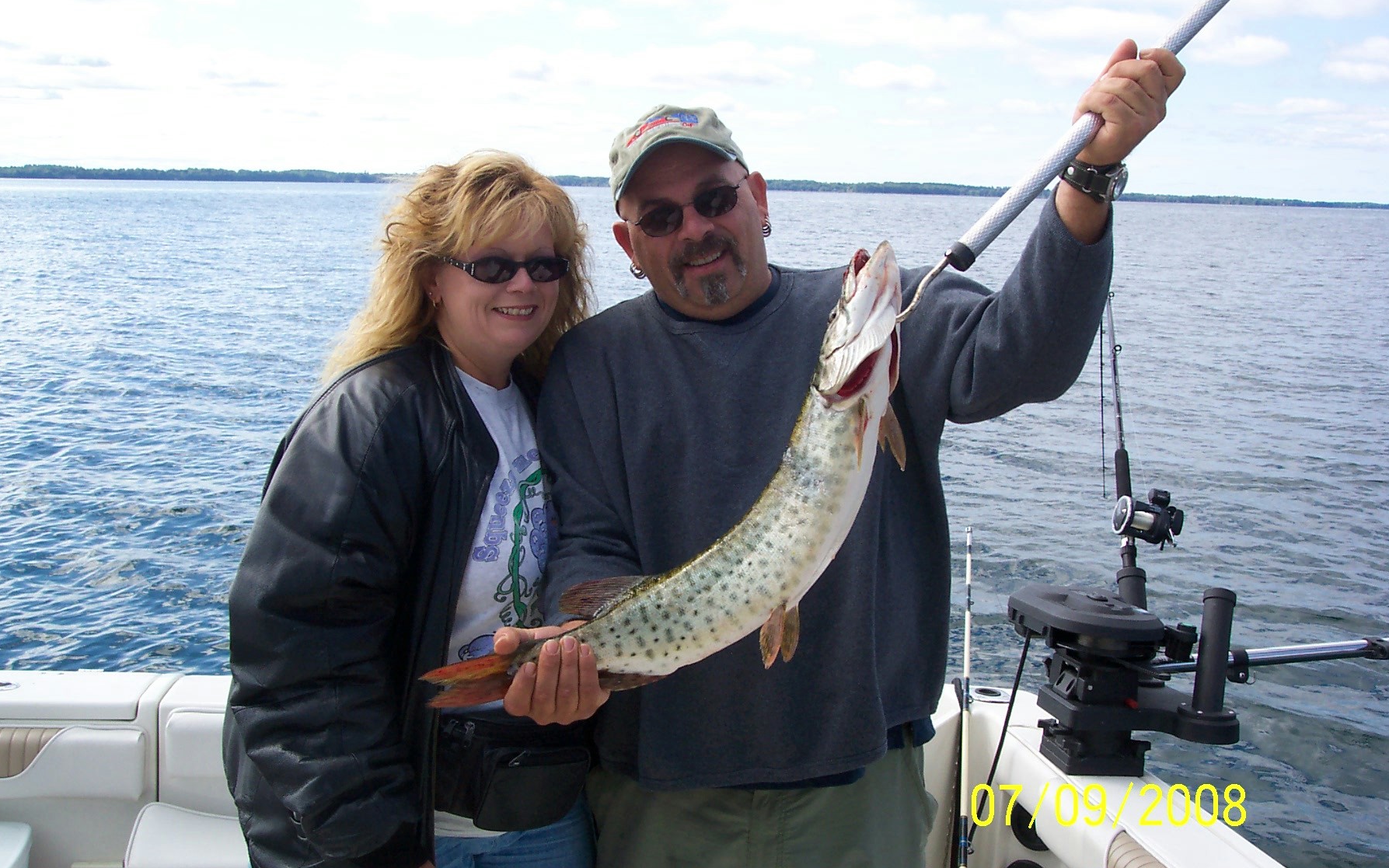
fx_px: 1476
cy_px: 415
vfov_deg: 32.8
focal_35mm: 39
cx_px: 699
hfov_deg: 50.4
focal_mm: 8
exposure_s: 1/350
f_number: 4.8
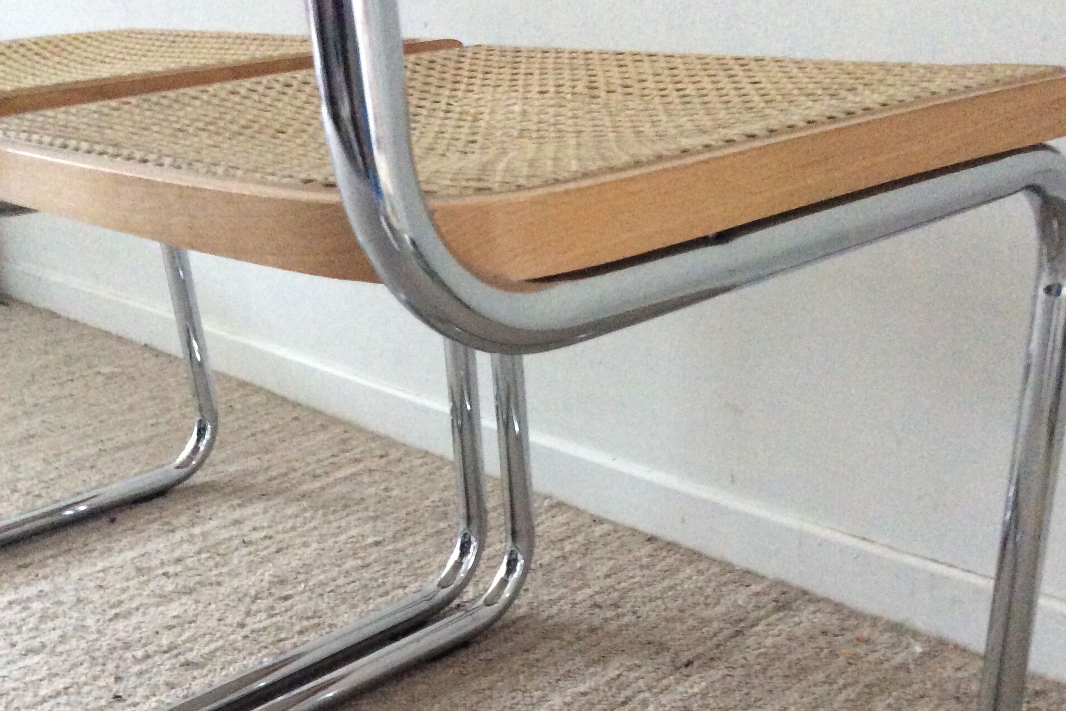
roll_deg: +5.1
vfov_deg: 28.6
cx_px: 536
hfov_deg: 43.6
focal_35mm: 45
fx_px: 1332
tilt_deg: -29.6
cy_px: 647
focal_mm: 3.3
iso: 320
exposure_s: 1/17
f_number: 2.4
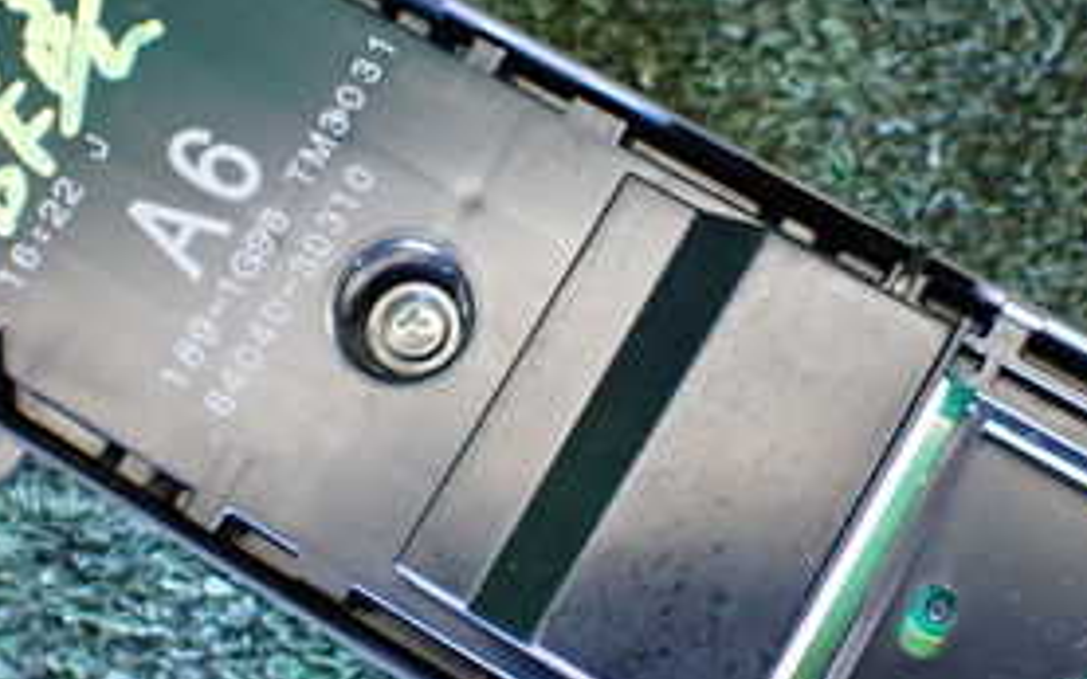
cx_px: 502
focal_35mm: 69
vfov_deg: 18.8
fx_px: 2044
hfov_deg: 29.8
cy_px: 275
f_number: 2.3
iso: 800
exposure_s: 1/40
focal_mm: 5.4
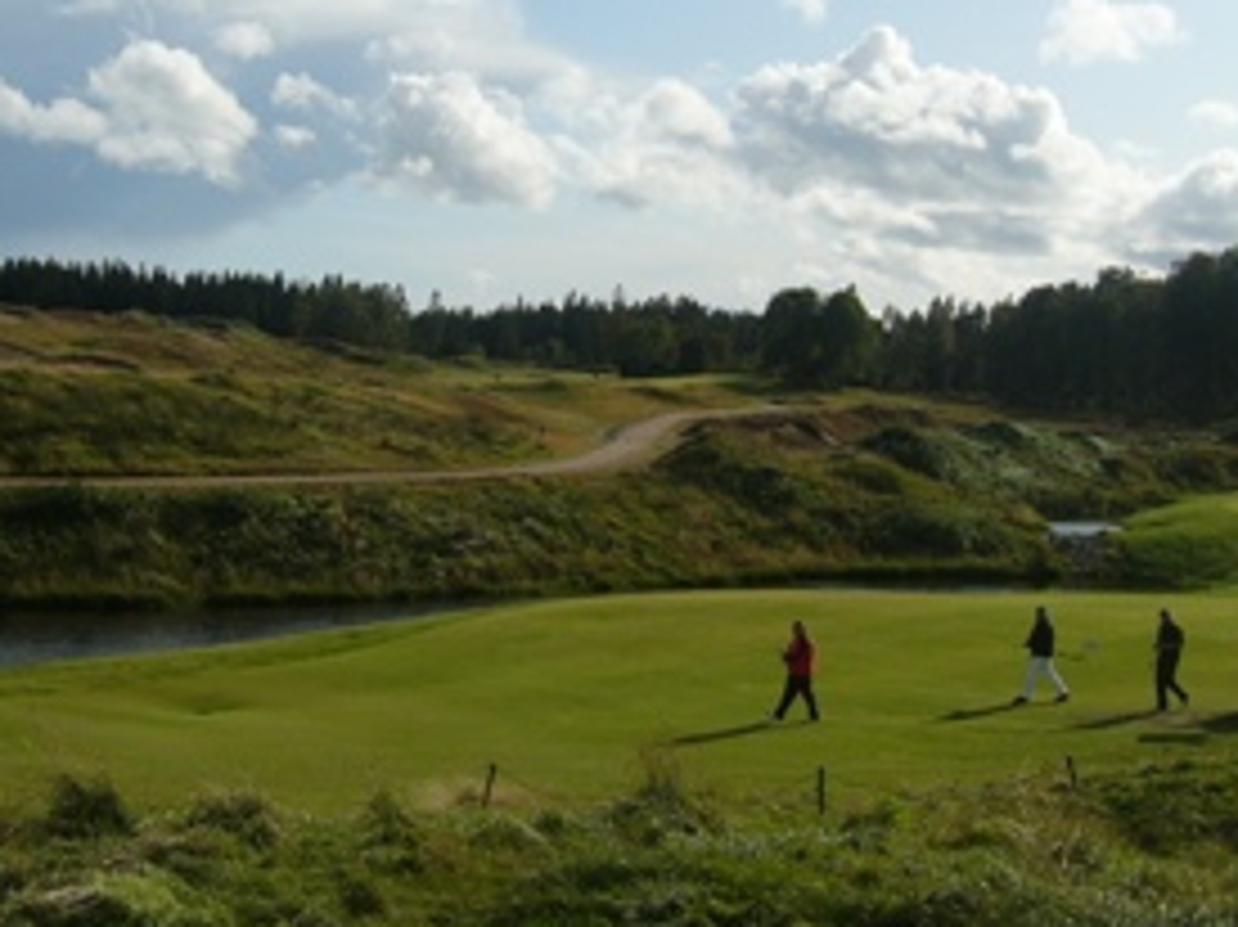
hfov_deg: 33.5
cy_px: 315
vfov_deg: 25.5
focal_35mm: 57
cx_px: 423
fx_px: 2038
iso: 50
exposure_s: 1/320
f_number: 8
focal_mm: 5.8
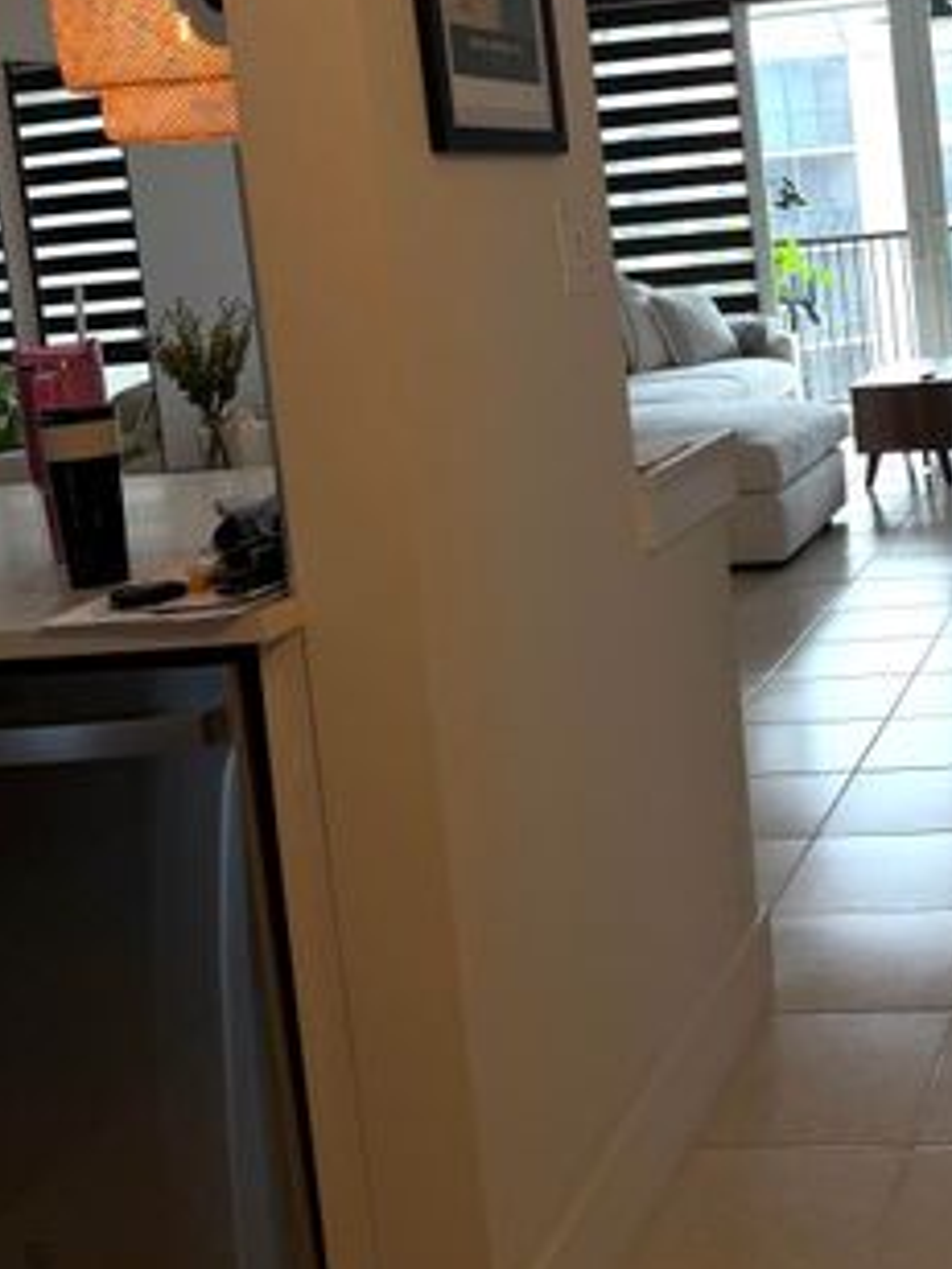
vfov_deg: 36.3
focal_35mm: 52
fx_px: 1907
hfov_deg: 26.9
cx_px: 890
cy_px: 385
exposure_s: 1/134
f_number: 1.78
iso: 100
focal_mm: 6.76
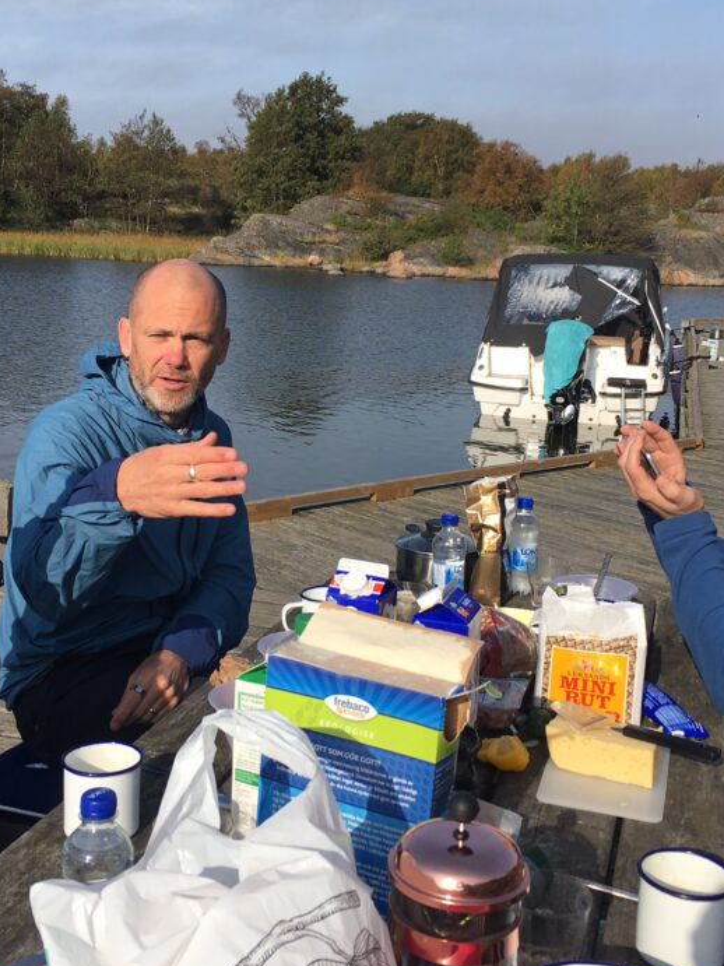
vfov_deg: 43.8
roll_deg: -3.4
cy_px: 447
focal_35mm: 43
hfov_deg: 33.6
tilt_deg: -10.1
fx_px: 1200
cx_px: 324
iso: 25
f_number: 2.2
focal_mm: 4.15
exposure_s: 1/1876
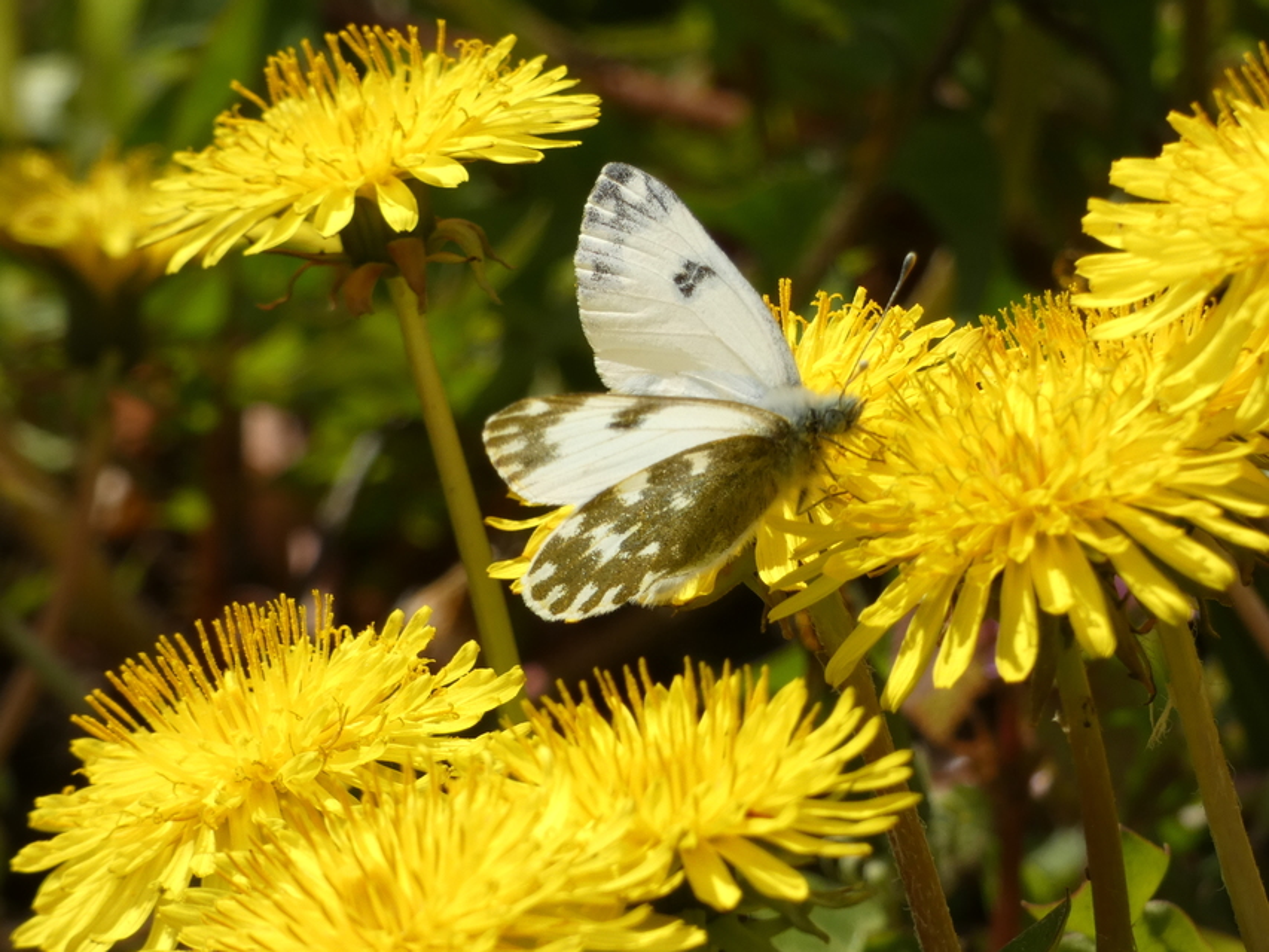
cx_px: 634
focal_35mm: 329
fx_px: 12063
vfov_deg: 4.5
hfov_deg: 6.0
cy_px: 476
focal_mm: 58.9
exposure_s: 1/200
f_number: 5.6
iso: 80
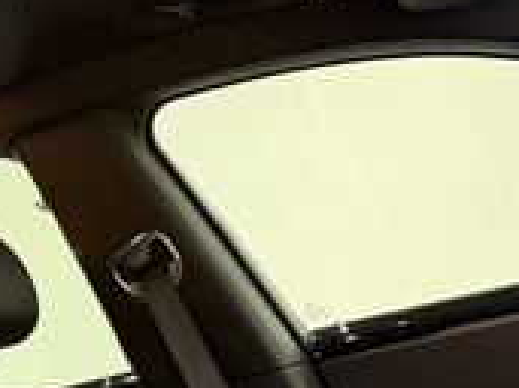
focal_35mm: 90
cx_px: -15
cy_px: 182
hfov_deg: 21.0
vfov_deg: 16.4
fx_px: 1348
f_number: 1.78
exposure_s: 1/60
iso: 400
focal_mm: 6.76
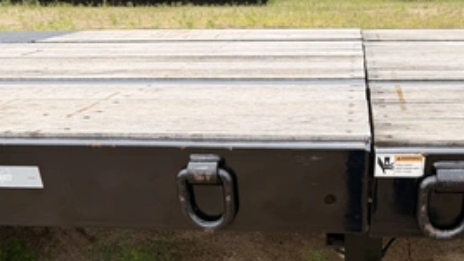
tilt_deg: -28.7
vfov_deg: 29.4
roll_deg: -0.1
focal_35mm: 39
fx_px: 480
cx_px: 308
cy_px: 228
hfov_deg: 50.7
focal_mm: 6.76
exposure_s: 1/858
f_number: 1.78
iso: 80
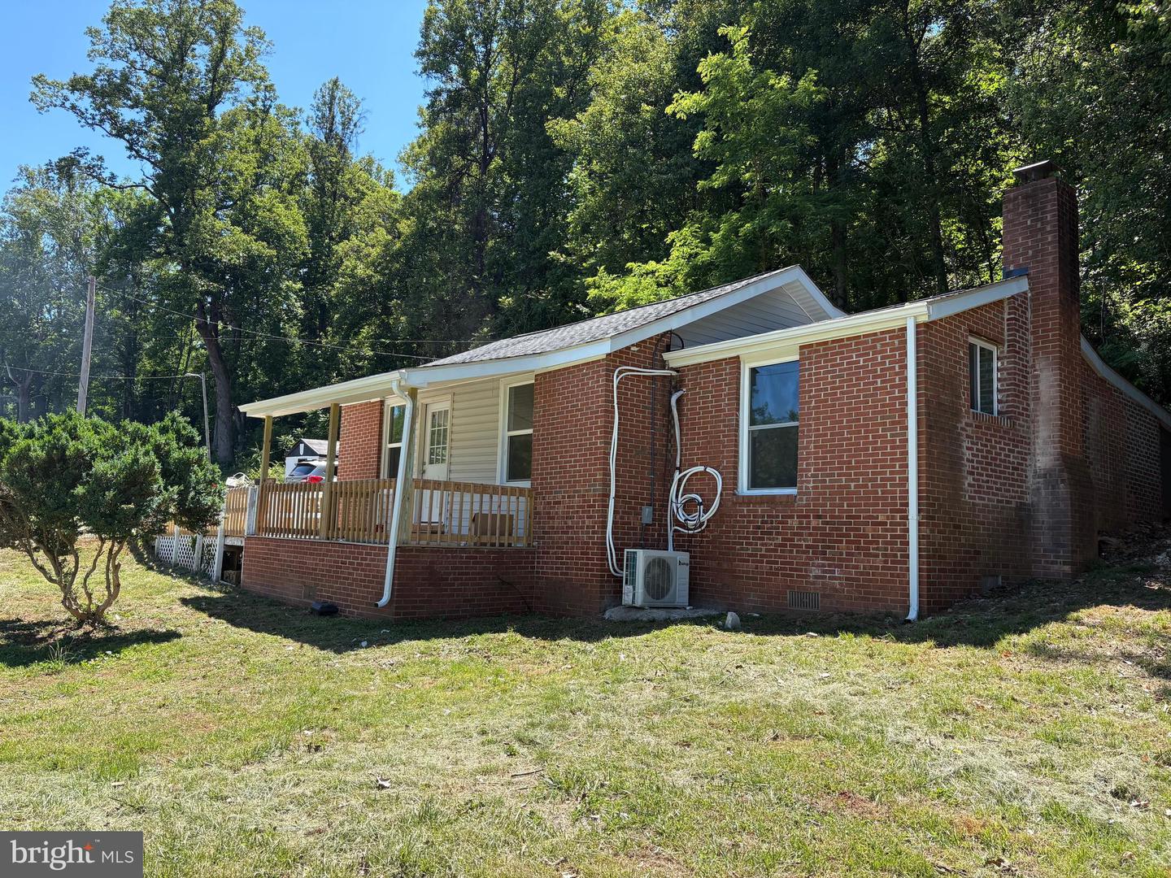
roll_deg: -2.2
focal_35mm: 26
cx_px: 586
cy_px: 439
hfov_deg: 67.3
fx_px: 880
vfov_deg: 53.1
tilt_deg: +6.3
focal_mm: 5.96
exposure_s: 1/1263
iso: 64
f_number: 1.6
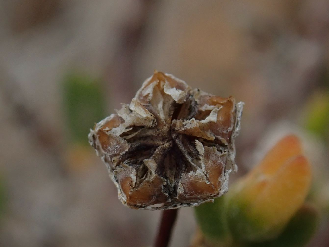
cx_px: 175
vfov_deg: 10.0
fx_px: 1416
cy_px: 139
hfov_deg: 13.2
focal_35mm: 149
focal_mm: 18
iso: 250
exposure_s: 1/400
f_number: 6.3
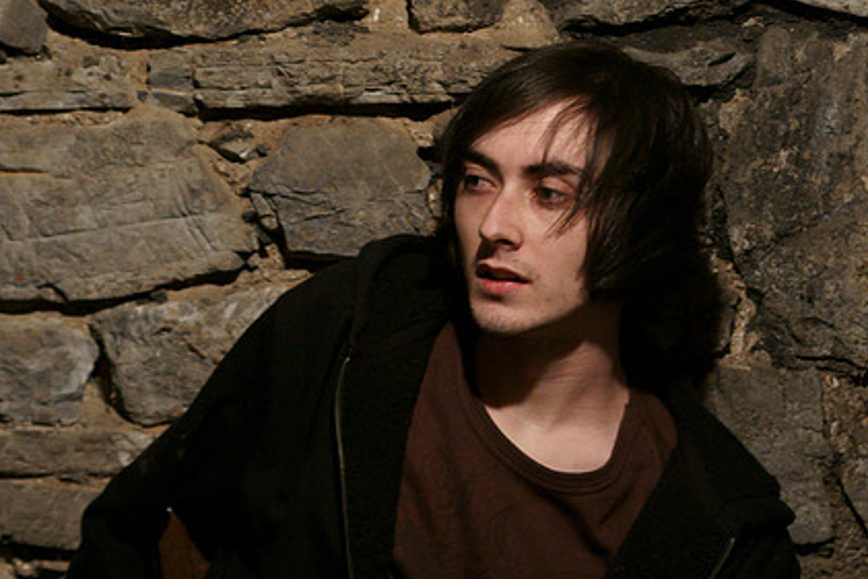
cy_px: 300
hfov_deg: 16.5
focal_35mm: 124
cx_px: 493
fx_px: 2991
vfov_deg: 11.1
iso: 1600
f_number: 3.2
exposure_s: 1/25
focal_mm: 60
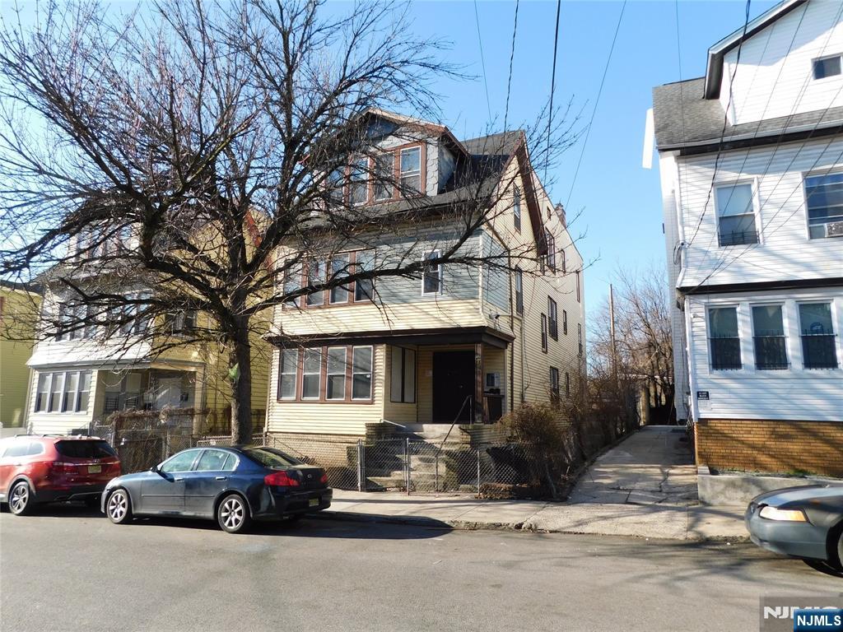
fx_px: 560
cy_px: 316
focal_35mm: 23
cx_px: 422
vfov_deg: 58.9
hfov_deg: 73.9
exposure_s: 1/640
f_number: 3
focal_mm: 4
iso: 125
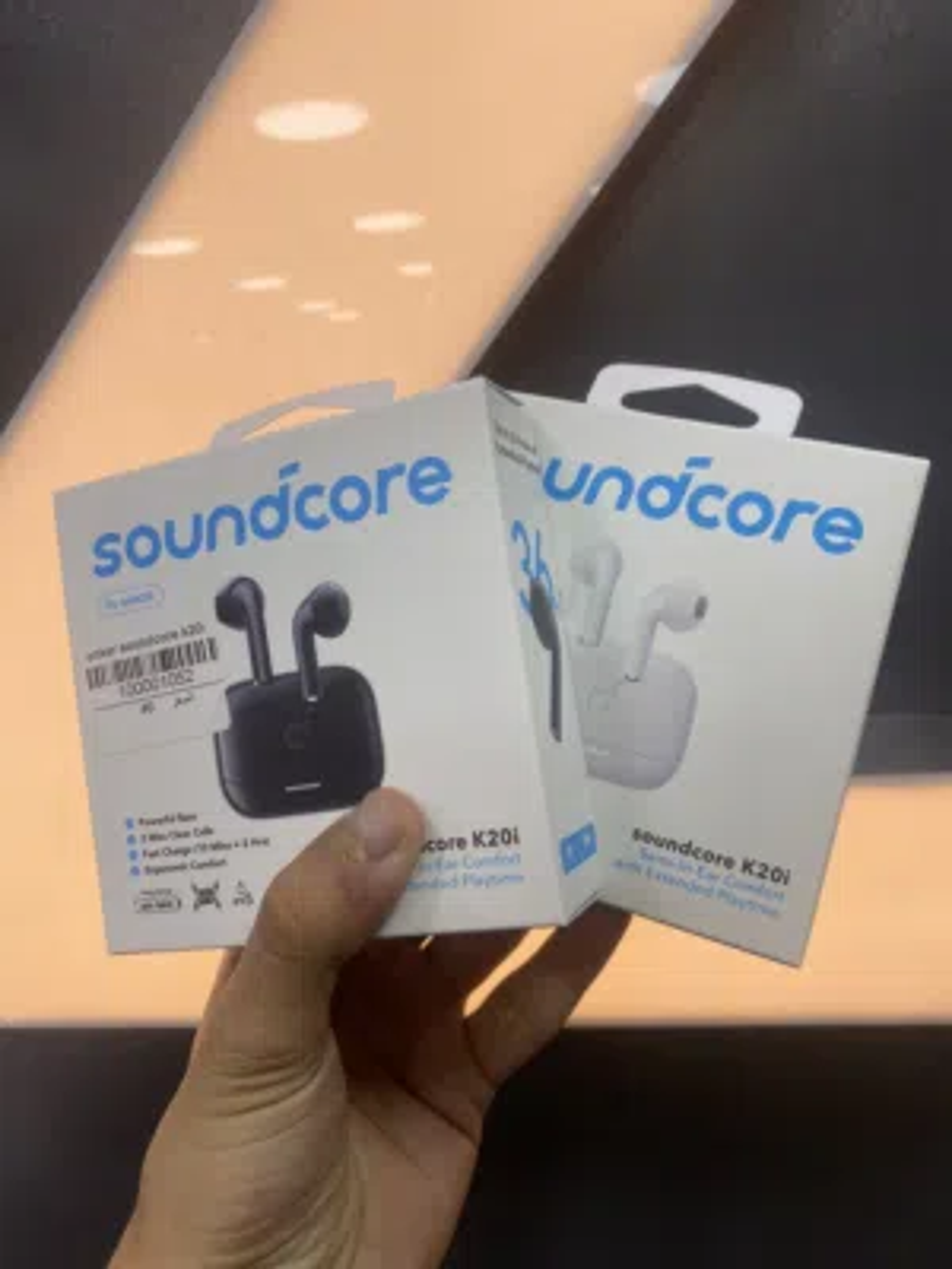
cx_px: 476
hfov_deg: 53.1
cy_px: 634
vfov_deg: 67.3
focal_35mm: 26
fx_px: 953
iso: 32
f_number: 1.8
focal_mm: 4.25
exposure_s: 1/495
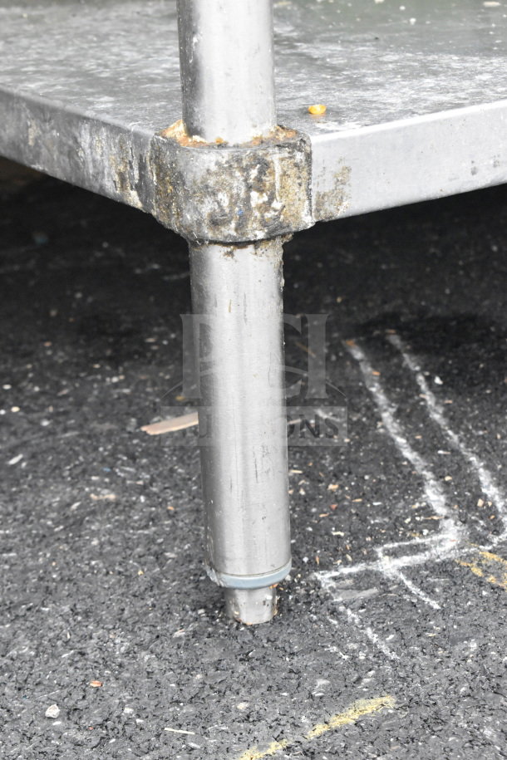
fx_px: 1743
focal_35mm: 82
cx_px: 254
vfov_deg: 24.6
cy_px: 380
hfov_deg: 16.6
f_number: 11
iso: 6400
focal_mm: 55
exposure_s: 1/500
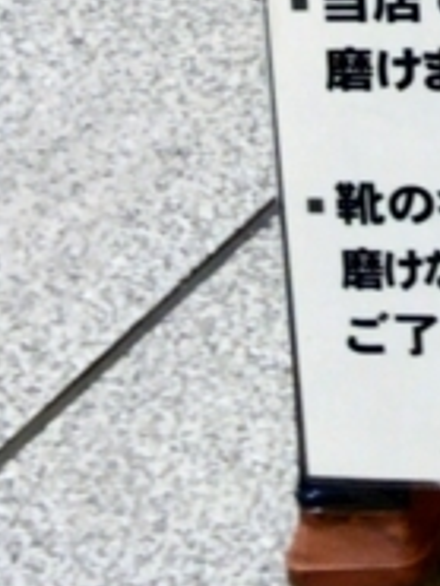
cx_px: 972
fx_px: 2624
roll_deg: +2.1
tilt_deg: -23.6
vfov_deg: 10.6
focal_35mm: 155
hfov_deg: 8.9
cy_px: -893
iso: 20
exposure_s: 1/120
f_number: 1.8
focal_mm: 4
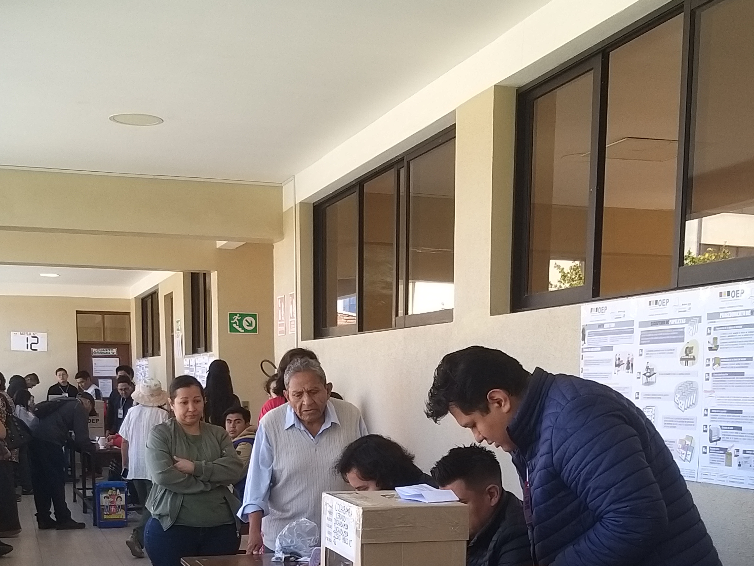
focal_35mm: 52
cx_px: 396
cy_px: 528
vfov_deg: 26.9
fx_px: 1133
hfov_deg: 36.8
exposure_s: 1/153
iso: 50
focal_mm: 3.93
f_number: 1.7
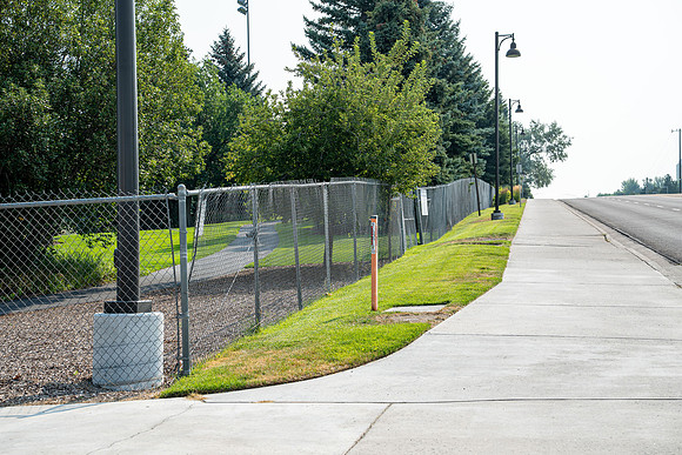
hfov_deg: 28.8
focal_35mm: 70
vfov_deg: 19.5
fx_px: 1326
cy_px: 228
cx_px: 341
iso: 200
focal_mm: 70
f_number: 6.3
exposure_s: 1/800
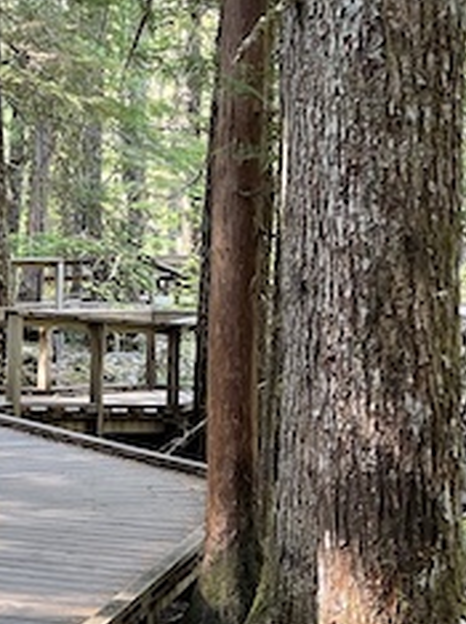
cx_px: -168
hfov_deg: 15.6
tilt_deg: -1.7
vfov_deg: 22.0
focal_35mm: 89
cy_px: 240
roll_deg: -1.3
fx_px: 1600
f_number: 1.6
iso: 125
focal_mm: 5.1
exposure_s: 1/108
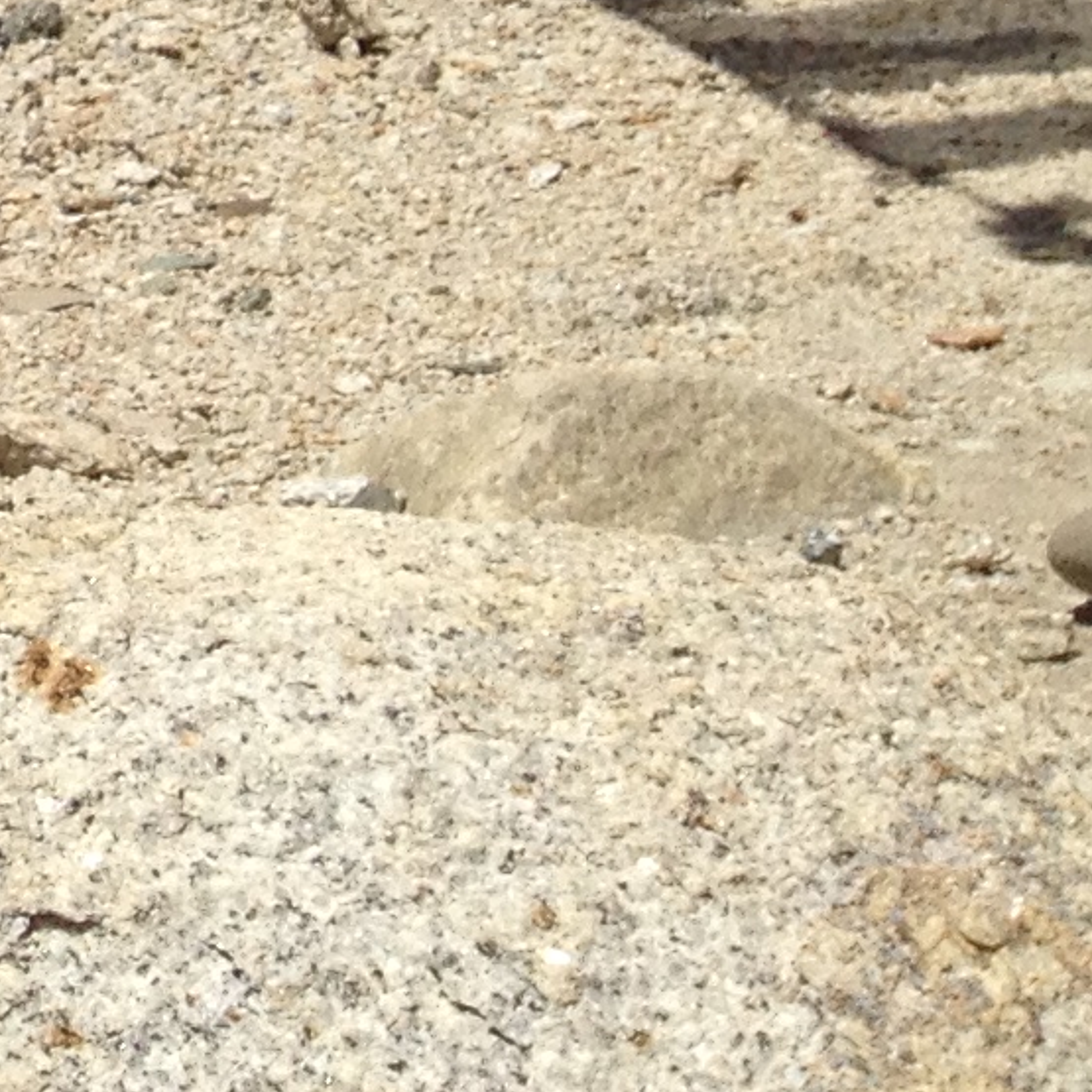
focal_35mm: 182
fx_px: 6496
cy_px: -1125
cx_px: -1956
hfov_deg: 8.4
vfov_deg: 9.0
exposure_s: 1/3247
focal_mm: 4.28
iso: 50
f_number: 2.4
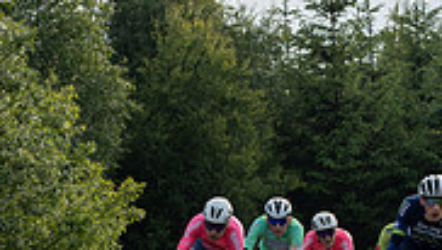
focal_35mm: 339
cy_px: 306
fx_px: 3979
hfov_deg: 6.4
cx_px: 226
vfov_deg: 3.6
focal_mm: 71
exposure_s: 1/400
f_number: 5.6
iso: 200
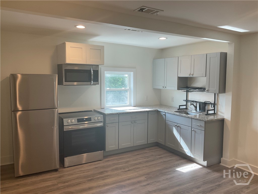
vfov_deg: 48.2
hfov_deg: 61.7
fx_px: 216
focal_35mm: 29
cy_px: 97
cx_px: 129
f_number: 1.8
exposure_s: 1/120
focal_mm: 3
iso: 50
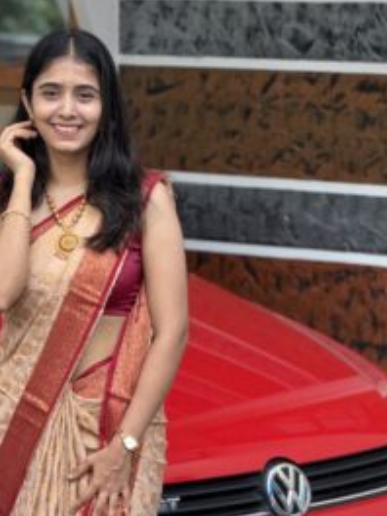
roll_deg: +0.0
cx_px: 109
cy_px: 419
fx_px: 3011
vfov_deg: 9.8
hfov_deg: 7.3
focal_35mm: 202
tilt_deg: -8.3
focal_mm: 16.89
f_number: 2.8
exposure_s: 1/121
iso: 125
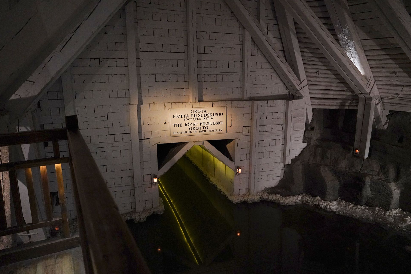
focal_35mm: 25
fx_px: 285
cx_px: 213
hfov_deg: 71.5
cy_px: 134
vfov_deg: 51.3
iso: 6400
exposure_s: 1/80
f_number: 3.5
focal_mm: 24
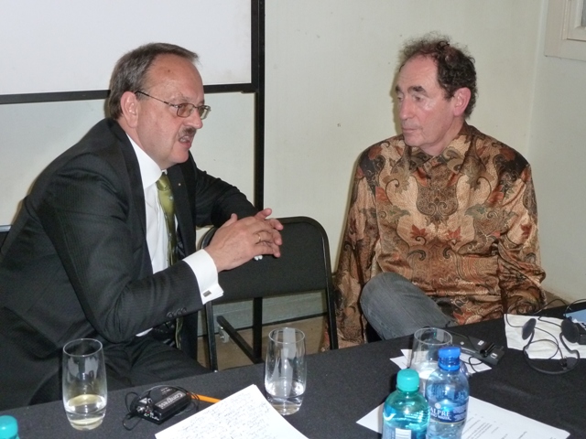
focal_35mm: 44
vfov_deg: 32.9
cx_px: 293
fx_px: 745
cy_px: 220
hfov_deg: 42.9
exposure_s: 1/30
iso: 400
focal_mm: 7.3
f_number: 3.7
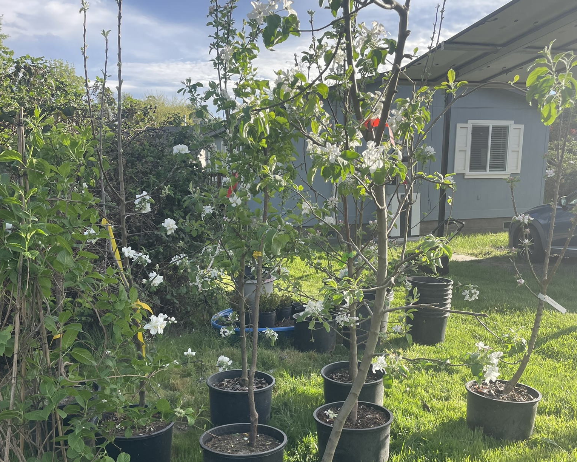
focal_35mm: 34
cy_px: 321
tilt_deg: -12.8
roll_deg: +1.6
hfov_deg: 52.8
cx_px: 288
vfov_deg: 42.6
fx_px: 581
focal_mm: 4.2
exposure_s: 1/947
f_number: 1.6
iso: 32
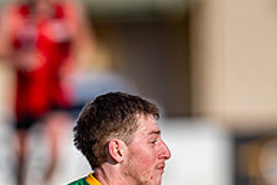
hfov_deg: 1.2
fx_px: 13775
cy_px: 266
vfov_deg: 0.8
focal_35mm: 1789
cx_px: -2
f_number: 4
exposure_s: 1/1600
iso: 180
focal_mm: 500
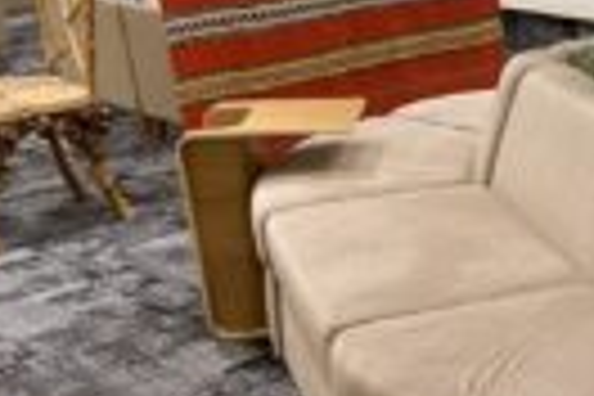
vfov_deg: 18.4
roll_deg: +0.6
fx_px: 1221
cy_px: 270
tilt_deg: -21.6
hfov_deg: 24.2
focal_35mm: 74
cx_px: 760
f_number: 1.8
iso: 100
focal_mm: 4.25
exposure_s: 1/50
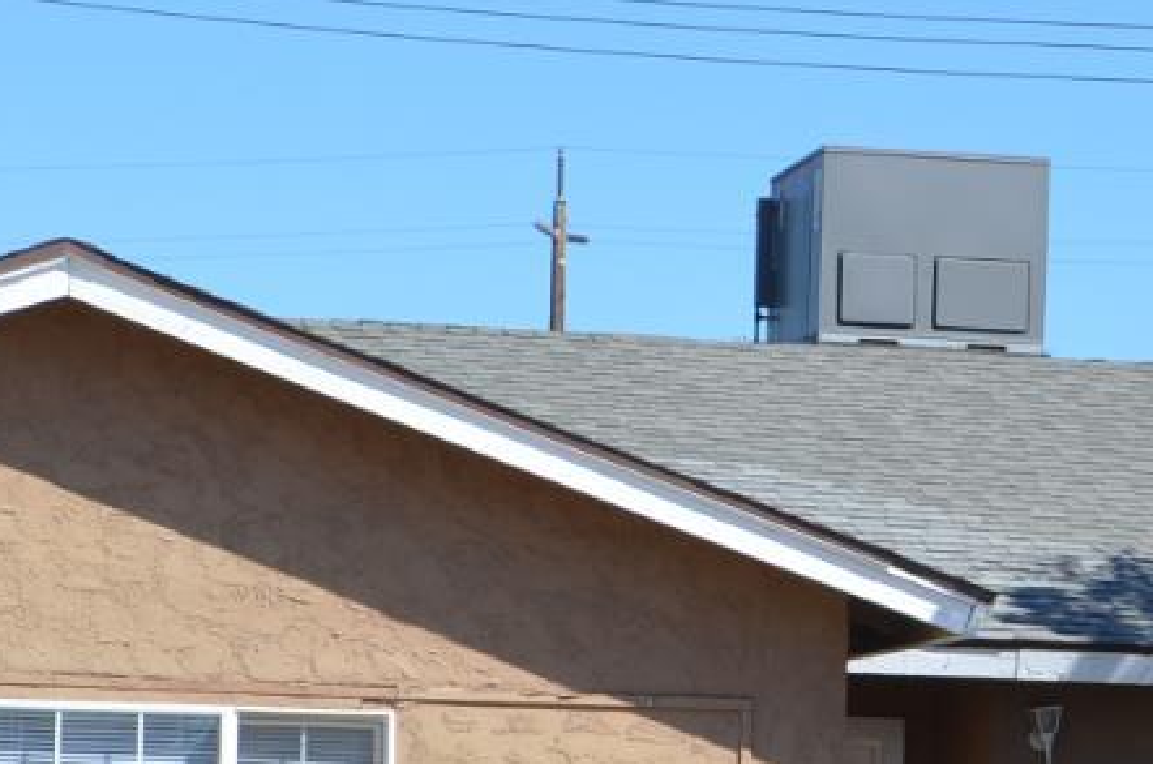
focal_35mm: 173
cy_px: 859
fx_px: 5531
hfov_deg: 11.9
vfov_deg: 7.8
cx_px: 775
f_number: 8
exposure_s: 1/250
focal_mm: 34
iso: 100
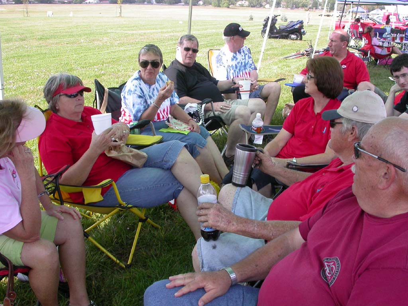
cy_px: 153
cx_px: 204
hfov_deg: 49.0
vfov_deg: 37.7
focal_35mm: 38
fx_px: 448
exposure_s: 1/167
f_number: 5.3
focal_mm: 7.85
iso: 100
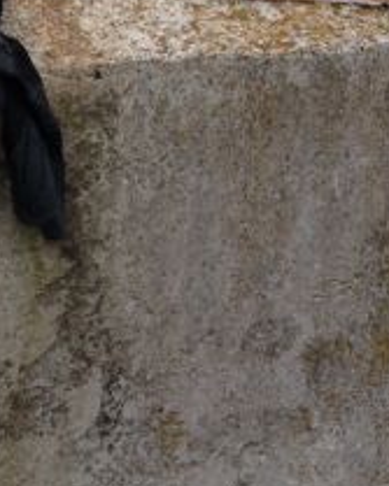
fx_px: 1887
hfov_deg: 11.5
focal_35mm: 131
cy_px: -67
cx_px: -96
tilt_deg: -10.0
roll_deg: -3.2
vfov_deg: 14.3
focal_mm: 4.28
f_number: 2.4
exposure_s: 1/1314
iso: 50
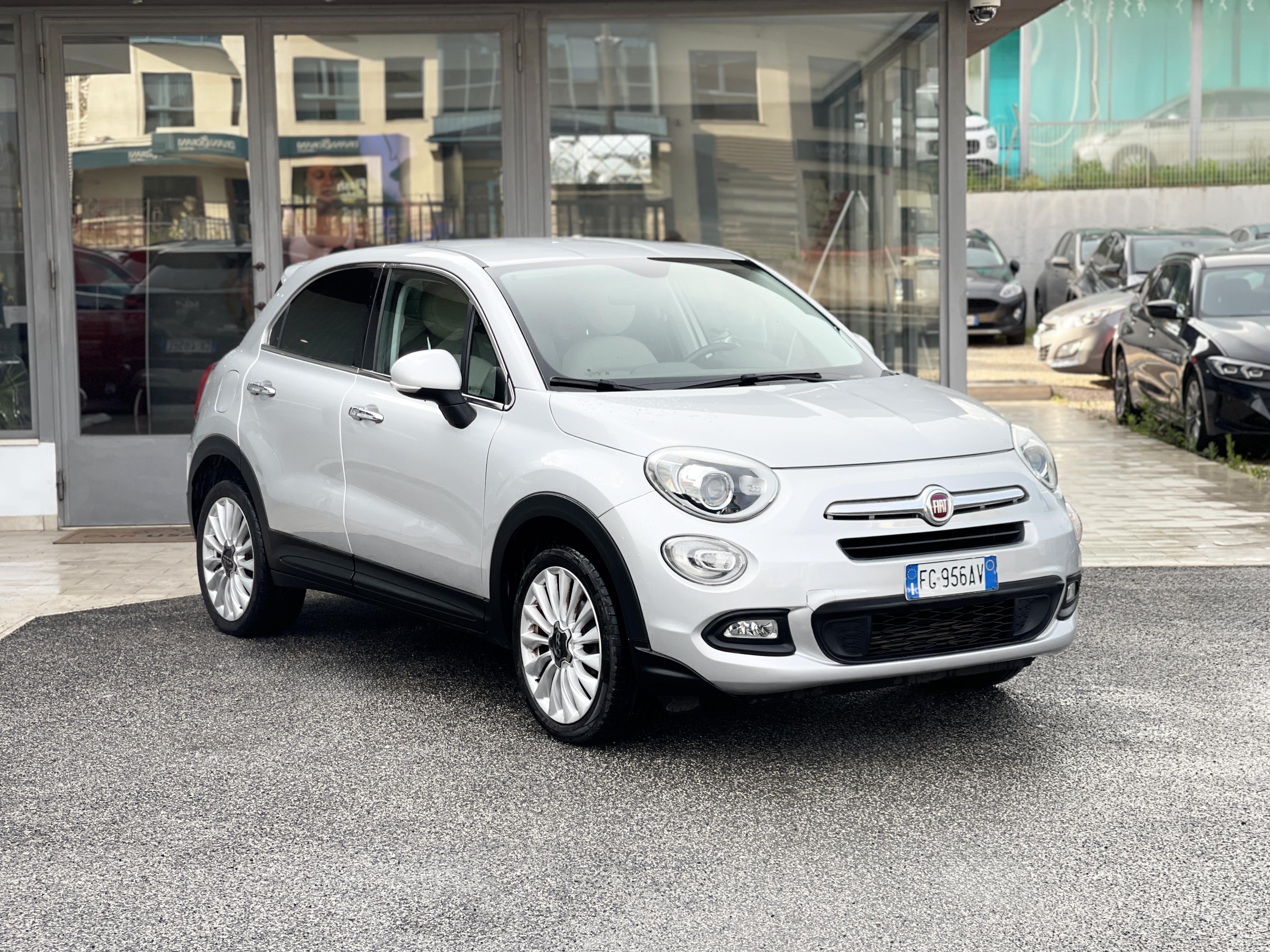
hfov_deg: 30.3
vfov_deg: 22.9
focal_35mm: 64
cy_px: 476
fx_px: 2348
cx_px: 635
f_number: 2.2
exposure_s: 1/121
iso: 25
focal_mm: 7.5
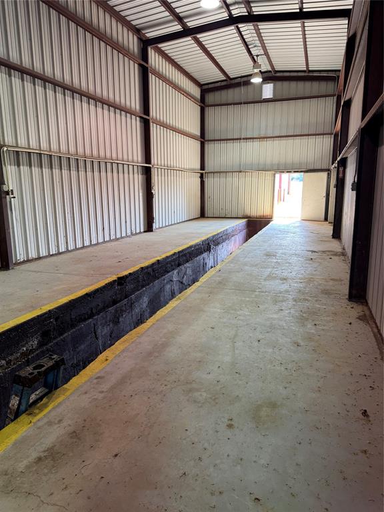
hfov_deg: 56.8
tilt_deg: -11.1
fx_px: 355
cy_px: 256
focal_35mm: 24
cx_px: 192
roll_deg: +0.8
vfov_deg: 71.6
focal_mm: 6.76
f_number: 1.78
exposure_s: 1/120
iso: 200
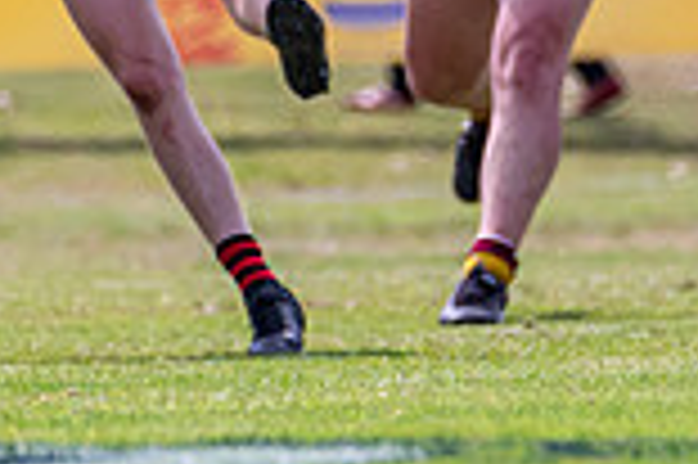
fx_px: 42765
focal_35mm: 2208
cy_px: 75
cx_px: 335
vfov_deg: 0.6
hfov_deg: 0.9
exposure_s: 1/2000
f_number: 6.3
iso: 800
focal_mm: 460
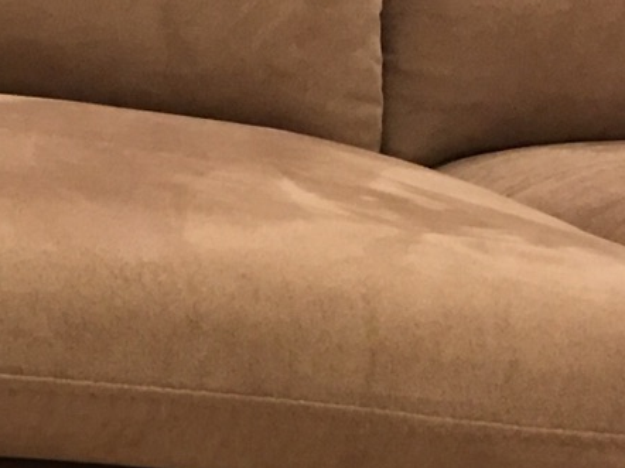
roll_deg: -7.1
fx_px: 2274
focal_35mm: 126
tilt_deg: -22.3
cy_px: 656
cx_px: -209
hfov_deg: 14.9
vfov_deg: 11.4
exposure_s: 1/15
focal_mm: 4.15
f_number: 2.2
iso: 80
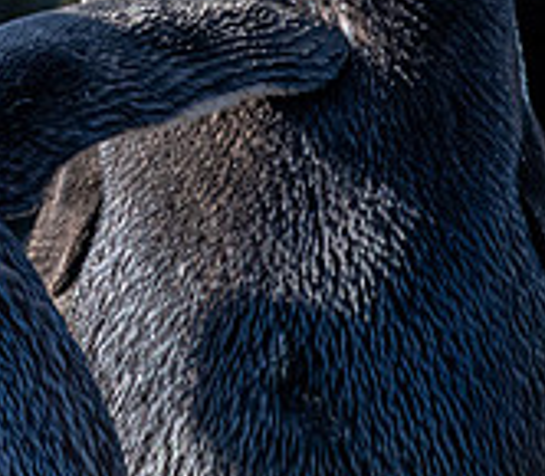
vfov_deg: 1.0
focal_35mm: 1689
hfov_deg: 1.1
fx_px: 28246
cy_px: -334
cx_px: -641
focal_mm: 300
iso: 800
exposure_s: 1/640
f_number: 8
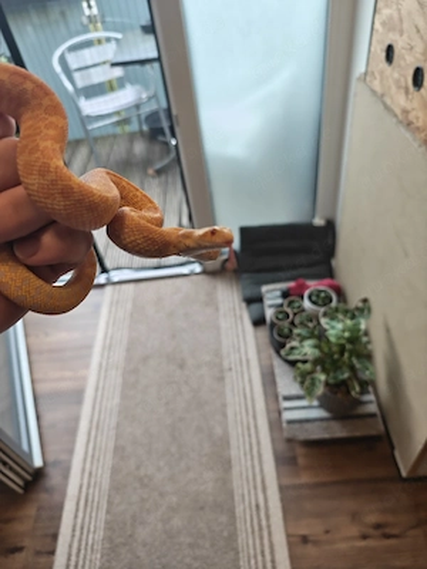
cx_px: 214
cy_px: 284
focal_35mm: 24
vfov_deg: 71.6
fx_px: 395
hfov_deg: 56.8
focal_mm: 6.57
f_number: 1.68
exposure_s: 1/101
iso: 102
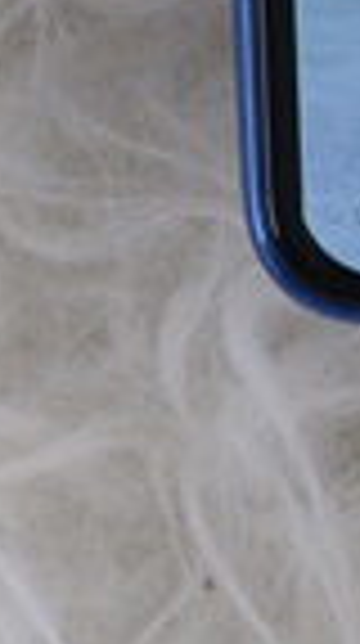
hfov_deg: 1.5
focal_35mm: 782
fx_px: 13334
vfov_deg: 2.8
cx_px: 1276
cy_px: -131
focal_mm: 105
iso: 800
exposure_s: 1/90
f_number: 8
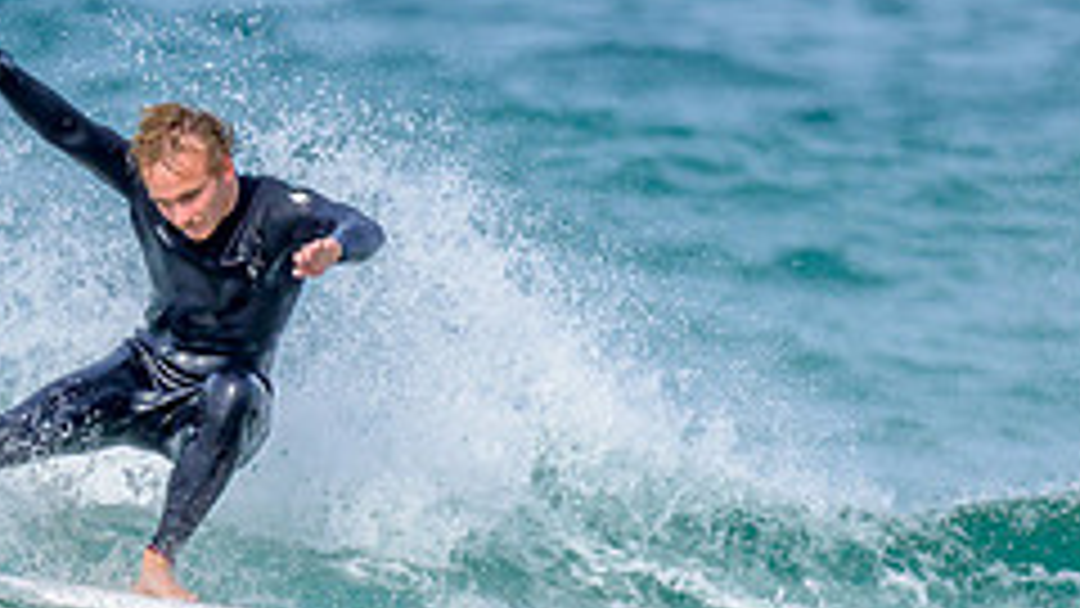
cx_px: 258
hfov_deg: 0.8
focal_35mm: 2789
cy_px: 626
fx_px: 79869
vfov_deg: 0.4
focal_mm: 800
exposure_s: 1/2000
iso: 250
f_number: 6.3
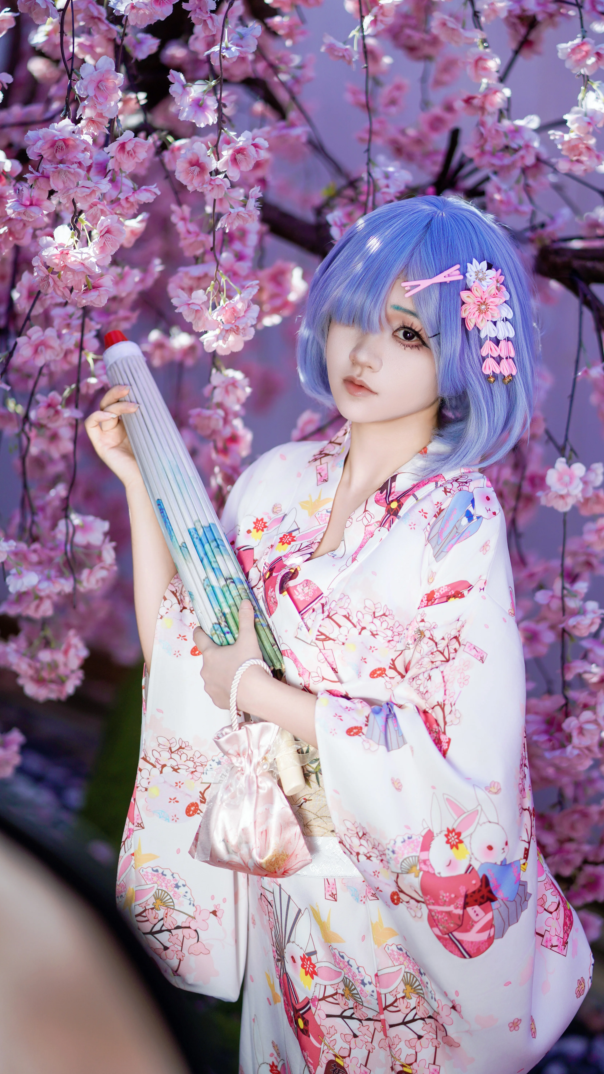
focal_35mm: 90
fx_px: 2563
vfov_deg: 23.7
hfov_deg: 13.4
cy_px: 541
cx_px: 342
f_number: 1.8
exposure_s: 1/1600
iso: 100
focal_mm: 85
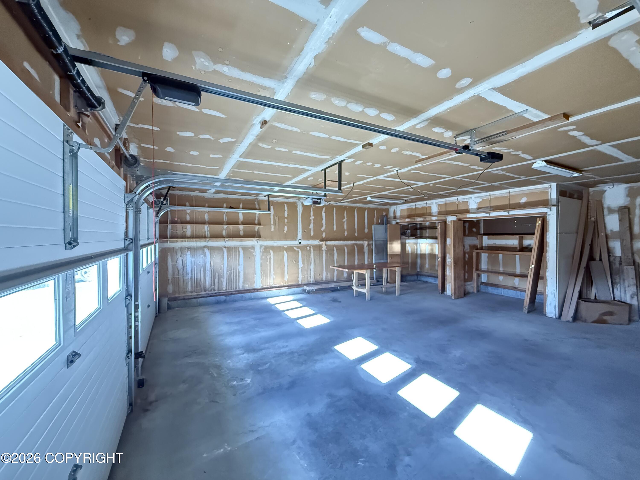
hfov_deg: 102.1
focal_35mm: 14
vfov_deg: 85.7
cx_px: 320
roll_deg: +0.1
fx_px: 259
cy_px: 240
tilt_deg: -0.5
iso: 1250
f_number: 2.2
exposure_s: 1/60
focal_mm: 2.22
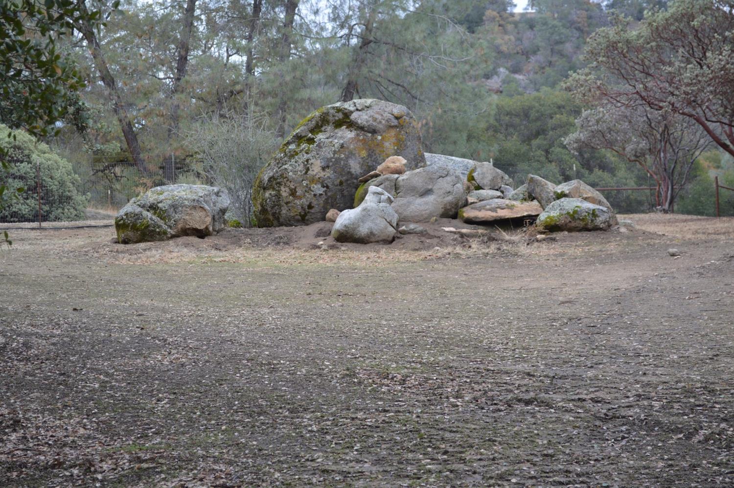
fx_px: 1467
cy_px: 244
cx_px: 367
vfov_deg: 18.9
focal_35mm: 72
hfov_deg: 28.1
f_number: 5.3
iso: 400
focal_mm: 48
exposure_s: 1/100
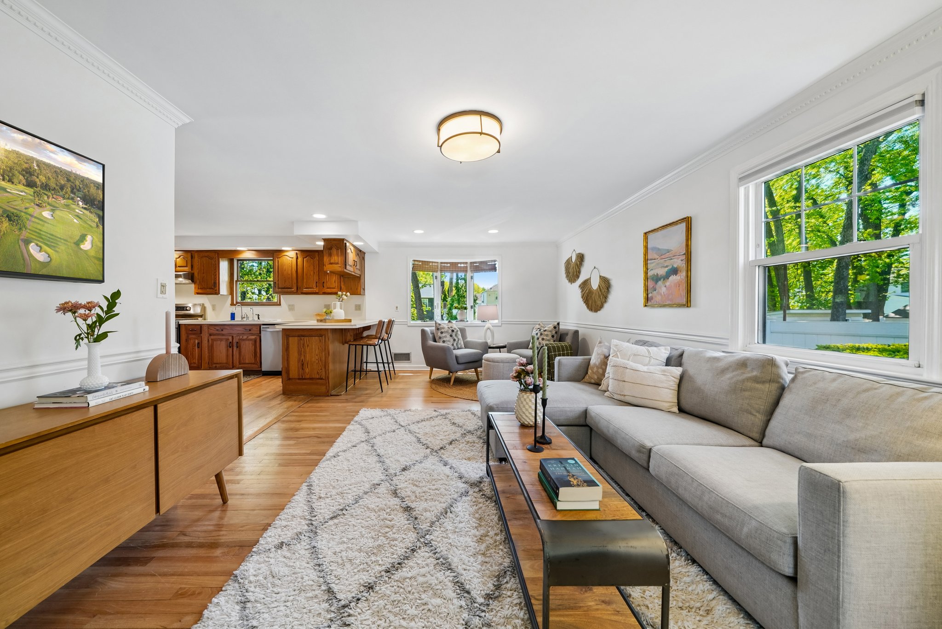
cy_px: 314
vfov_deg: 90.0
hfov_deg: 112.6
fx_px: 314
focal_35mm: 12
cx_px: 471
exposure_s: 1/25
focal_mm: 12
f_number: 8
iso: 250
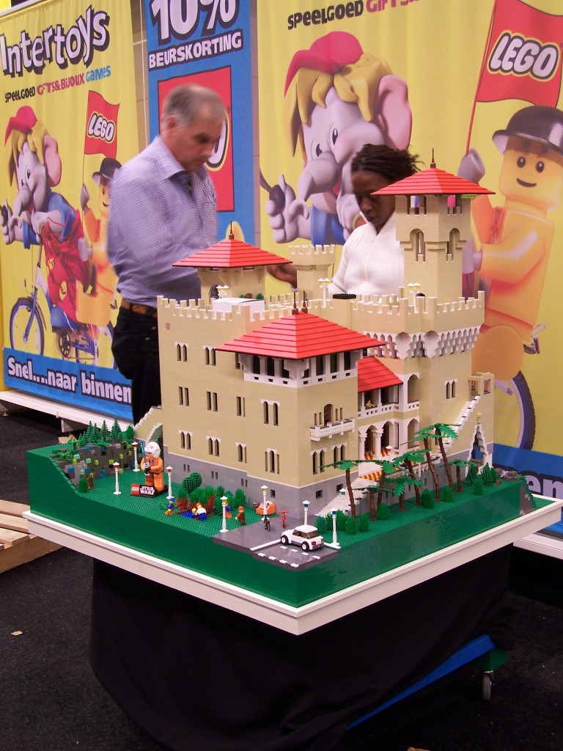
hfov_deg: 28.6
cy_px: 376
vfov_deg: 37.5
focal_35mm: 51
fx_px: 1106
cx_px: 282
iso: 80
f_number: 3
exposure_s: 1/2
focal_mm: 8.5
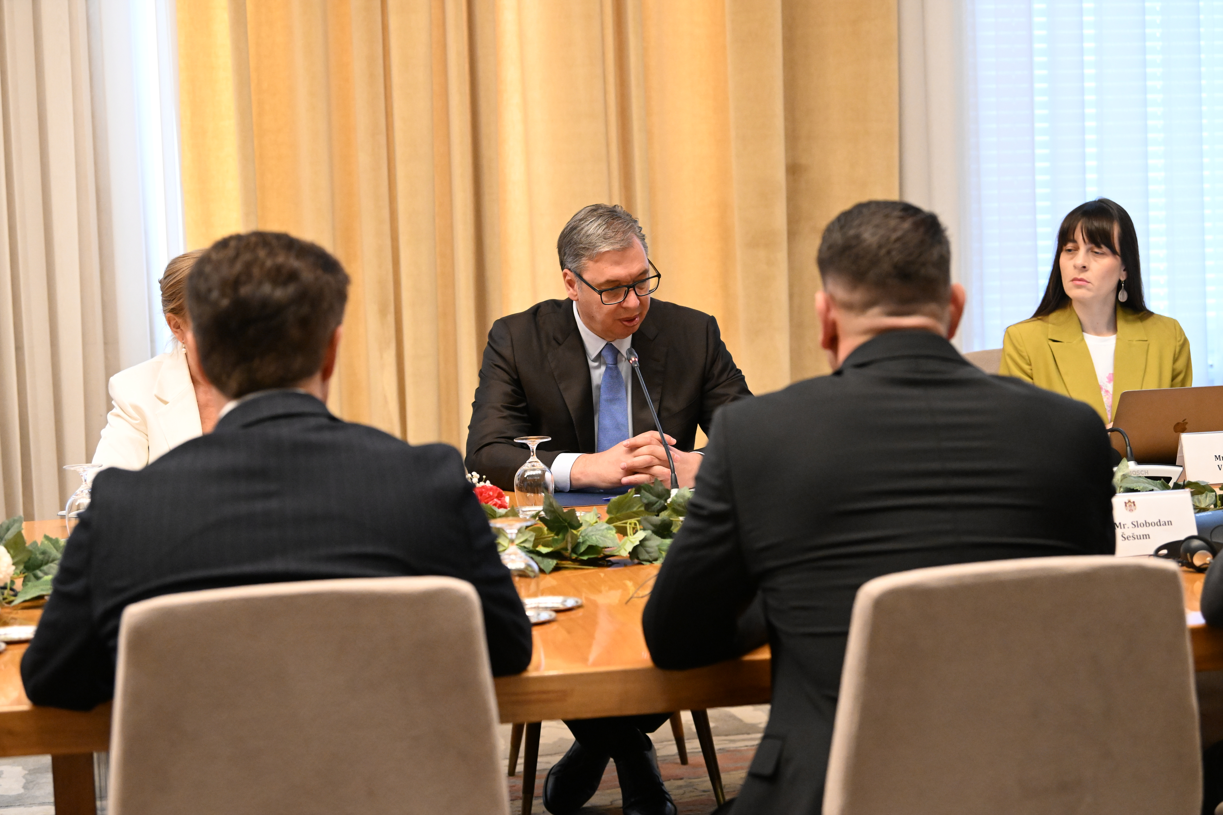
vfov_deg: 19.5
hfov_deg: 28.8
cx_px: 612
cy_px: 408
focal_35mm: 70
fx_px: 2378
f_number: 4
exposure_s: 1/320
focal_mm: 70
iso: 6400
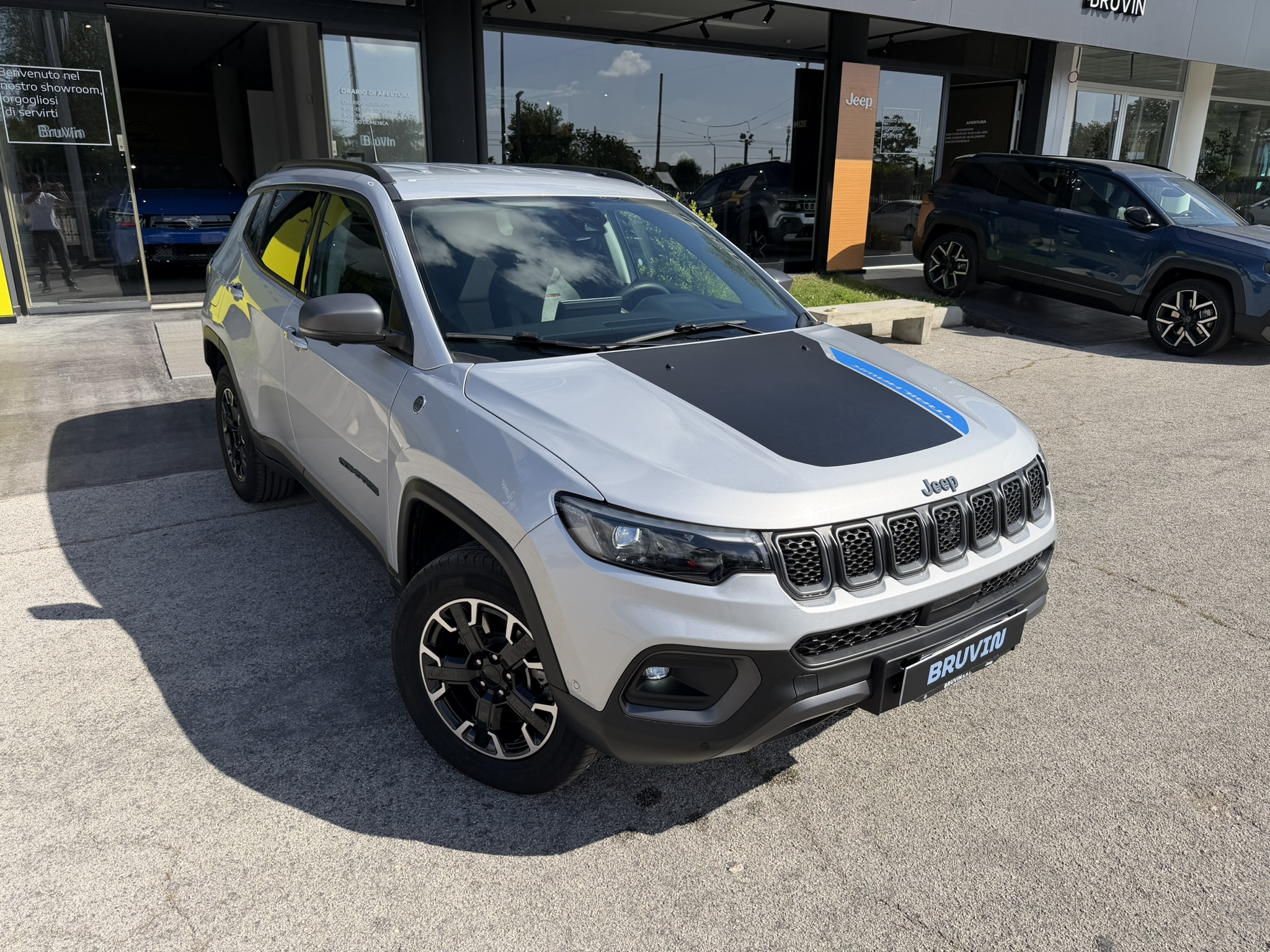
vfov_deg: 56.8
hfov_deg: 71.6
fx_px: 881
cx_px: 635
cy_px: 476
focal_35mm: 24
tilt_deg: -16.3
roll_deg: +0.1
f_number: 1.78
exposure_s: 1/4673
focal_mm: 6.76
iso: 100
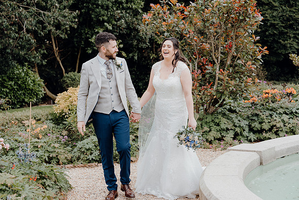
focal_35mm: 57
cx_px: 150
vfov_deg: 23.8
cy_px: 100
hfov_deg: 35.0
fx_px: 474
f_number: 3.5
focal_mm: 57
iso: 125
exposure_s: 1/200
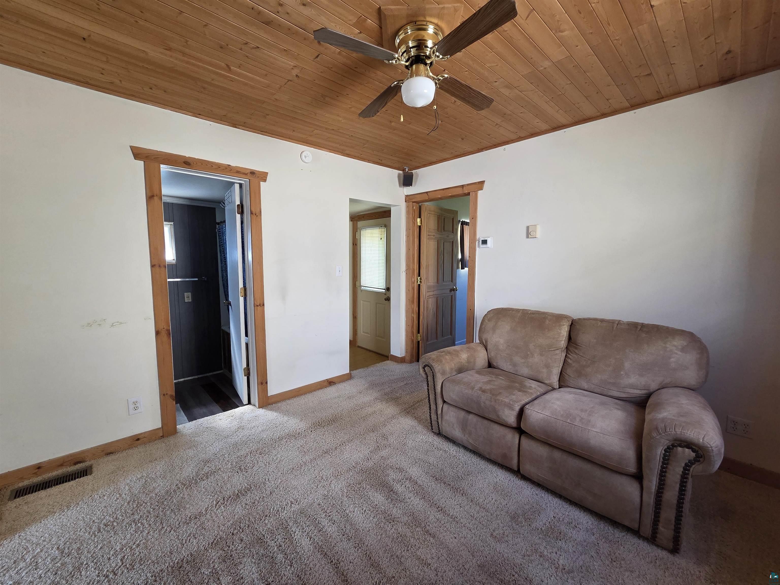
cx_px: 390
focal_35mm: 13
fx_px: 293
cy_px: 292
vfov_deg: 89.9
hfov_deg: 106.2
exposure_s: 1/60
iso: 250
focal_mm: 2.2
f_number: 2.2
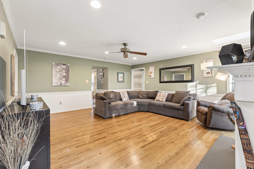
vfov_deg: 74.1
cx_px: 127
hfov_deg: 97.1
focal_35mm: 16
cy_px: 84
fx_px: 112
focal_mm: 15.9
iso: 1250
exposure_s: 1/13
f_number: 7.1
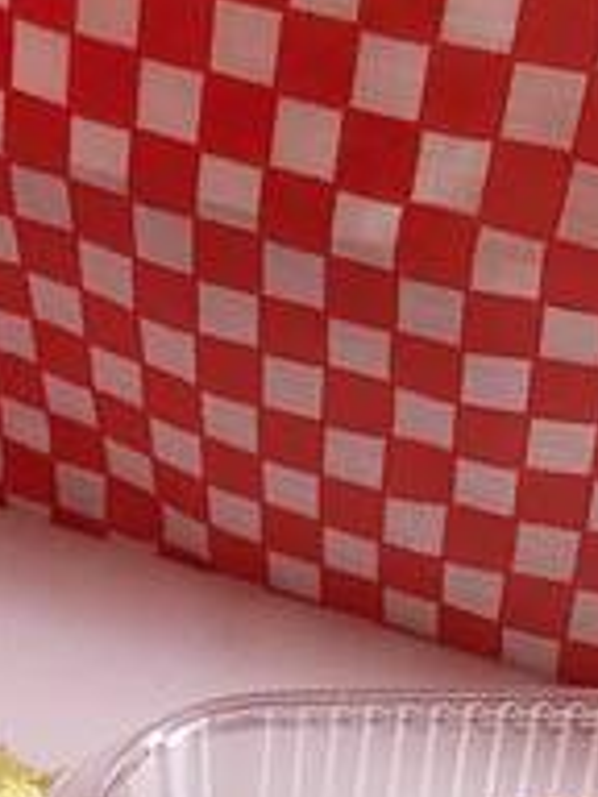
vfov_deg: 16.0
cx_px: -71
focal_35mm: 107
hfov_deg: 13.5
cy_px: 1376
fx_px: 2465
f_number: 1.8
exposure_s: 1/60
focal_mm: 3.99
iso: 32
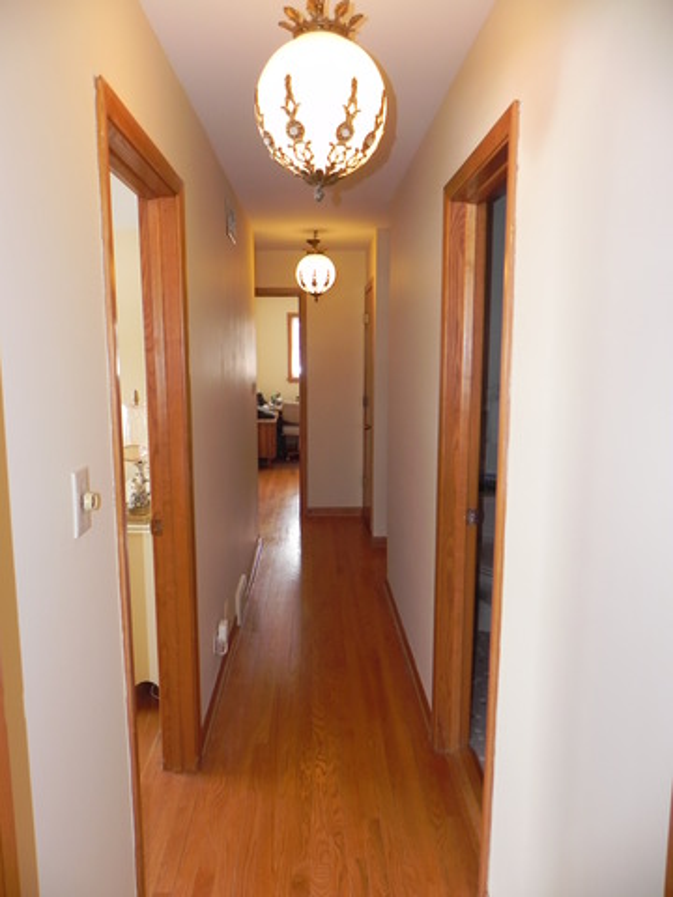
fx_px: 674
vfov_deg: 67.3
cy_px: 448
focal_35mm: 26
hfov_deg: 53.1
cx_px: 336
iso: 160
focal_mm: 4.6
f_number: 2.8
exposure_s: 1/31.8
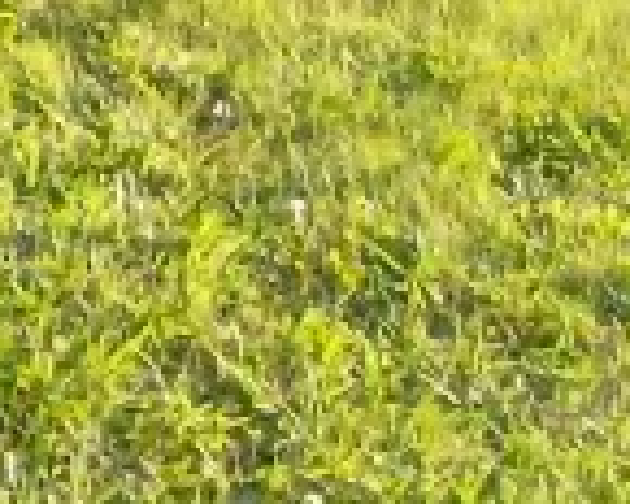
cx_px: -1582
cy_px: -682
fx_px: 4661
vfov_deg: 6.0
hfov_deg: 6.6
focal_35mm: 250
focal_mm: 6
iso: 100
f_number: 2.8
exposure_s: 1/196
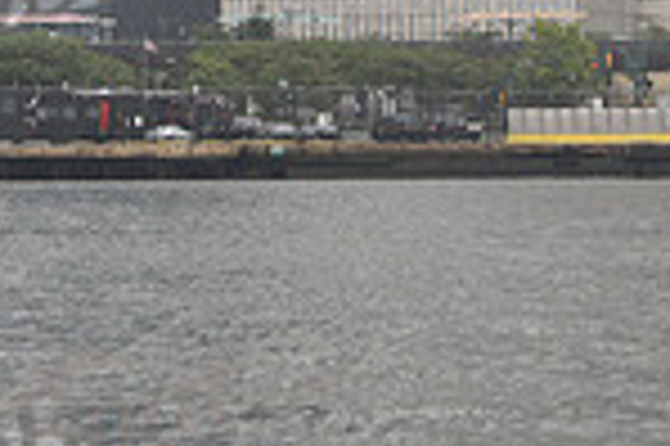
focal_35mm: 273
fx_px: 5075
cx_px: 598
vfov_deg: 5.0
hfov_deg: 7.5
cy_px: -313
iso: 400
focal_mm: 70
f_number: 5
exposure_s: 1/800
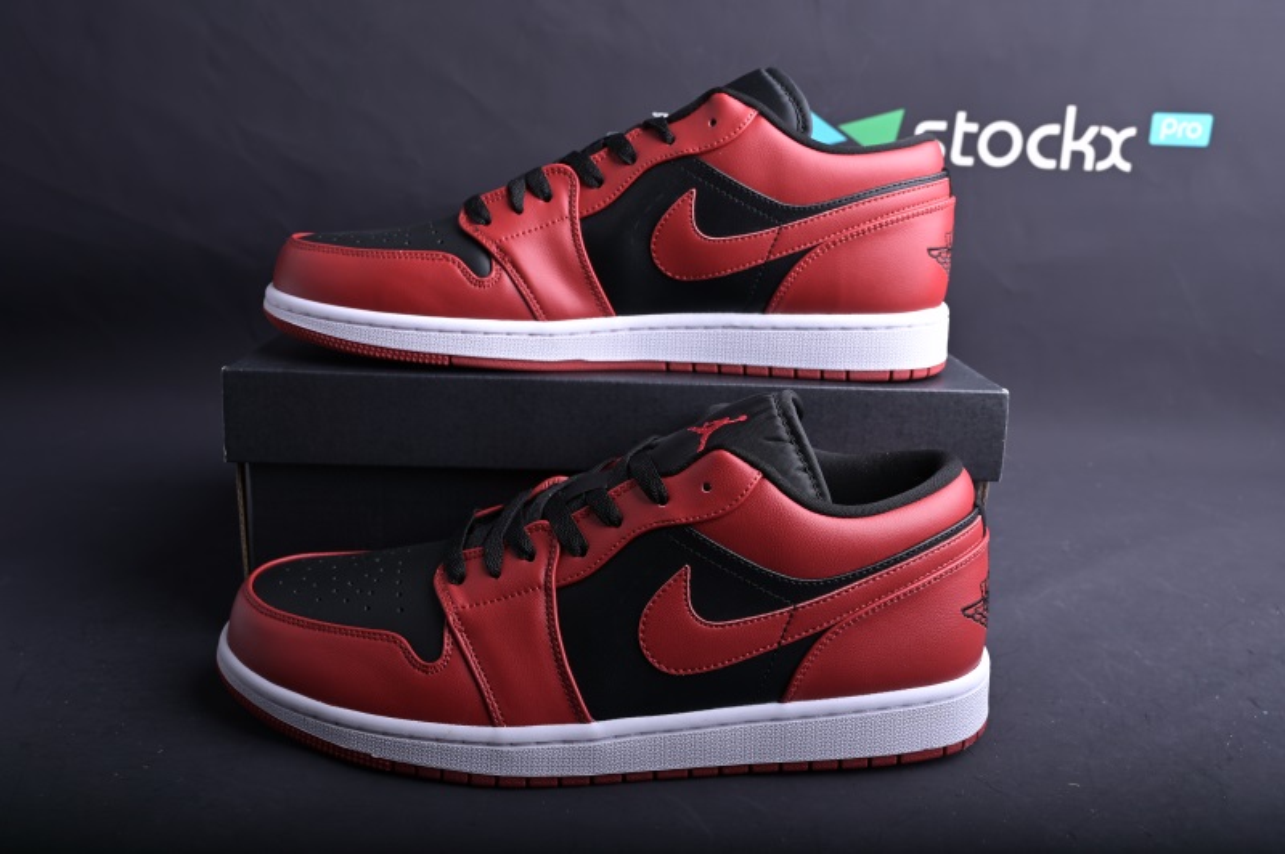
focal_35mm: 31
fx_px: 1106
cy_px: 427
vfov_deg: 42.3
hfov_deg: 60.3
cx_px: 642
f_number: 9
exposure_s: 1/250
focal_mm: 31
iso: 100
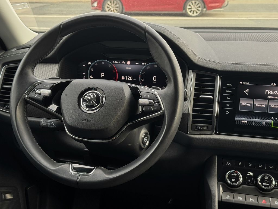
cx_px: 139
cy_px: 104
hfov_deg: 39.7
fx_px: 385
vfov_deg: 30.3
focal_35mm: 48
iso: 80
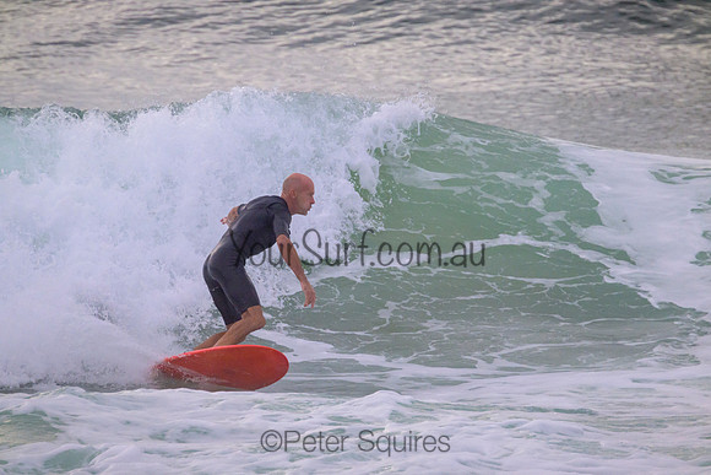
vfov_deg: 1.7
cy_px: 238
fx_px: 15803
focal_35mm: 800
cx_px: 356
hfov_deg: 2.6
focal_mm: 800
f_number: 11
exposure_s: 1/2000
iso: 2000
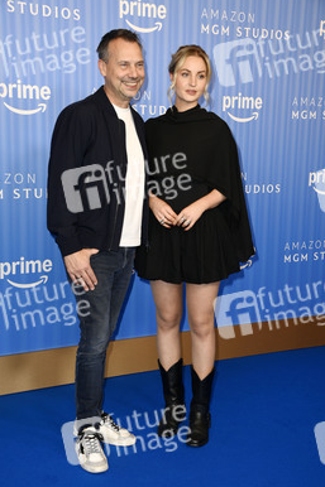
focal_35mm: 58
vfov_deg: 34.5
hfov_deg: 23.4
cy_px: 246
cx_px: 163
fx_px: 786
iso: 400
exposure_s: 1/250
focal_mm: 56
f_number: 5.6
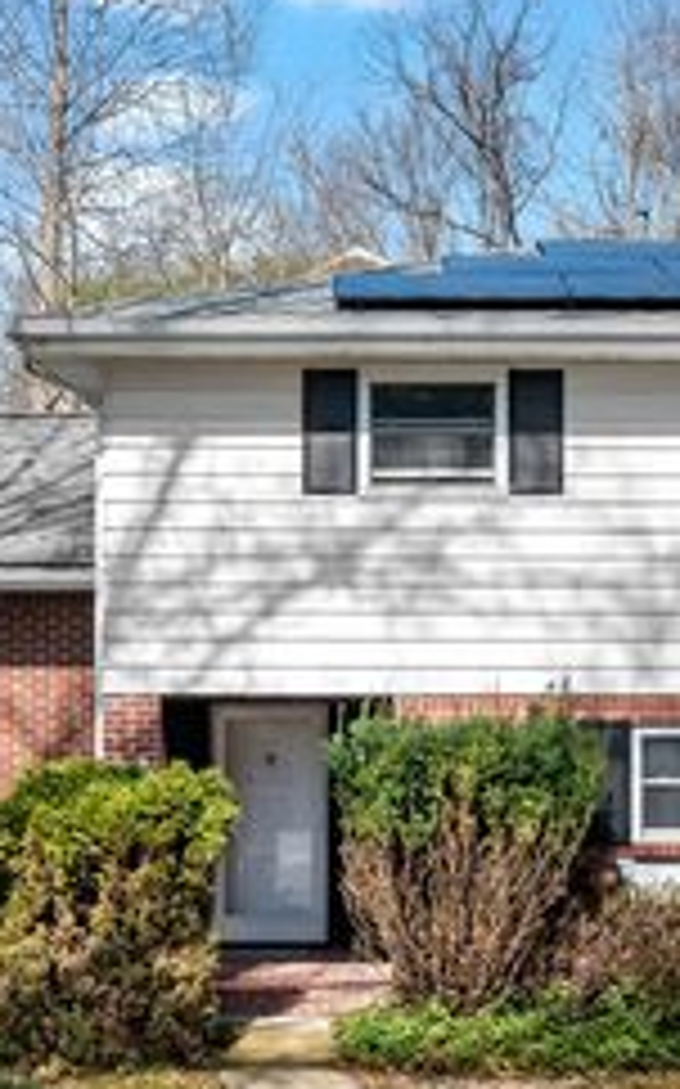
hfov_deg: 22.0
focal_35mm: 59
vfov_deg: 34.4
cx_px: 374
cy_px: 686
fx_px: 1752
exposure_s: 1/1000
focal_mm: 10.26
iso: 100
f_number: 4
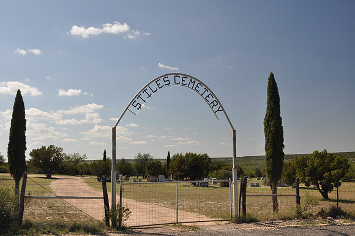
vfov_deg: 32.9
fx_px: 399
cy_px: 118
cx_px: 178
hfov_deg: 48.0
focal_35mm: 40
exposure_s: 1/160
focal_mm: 27
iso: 200
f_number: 6.3
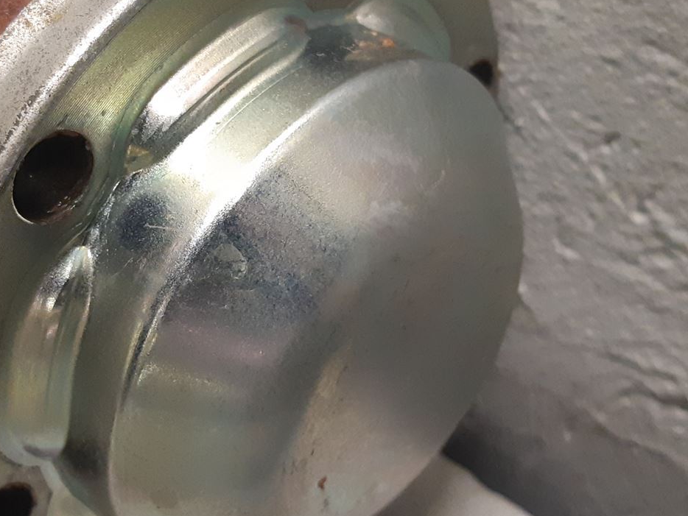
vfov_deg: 25.7
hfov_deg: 33.4
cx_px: 217
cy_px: 238
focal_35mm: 57
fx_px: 1133
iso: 320
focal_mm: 3.93
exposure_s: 1/50
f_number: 1.7
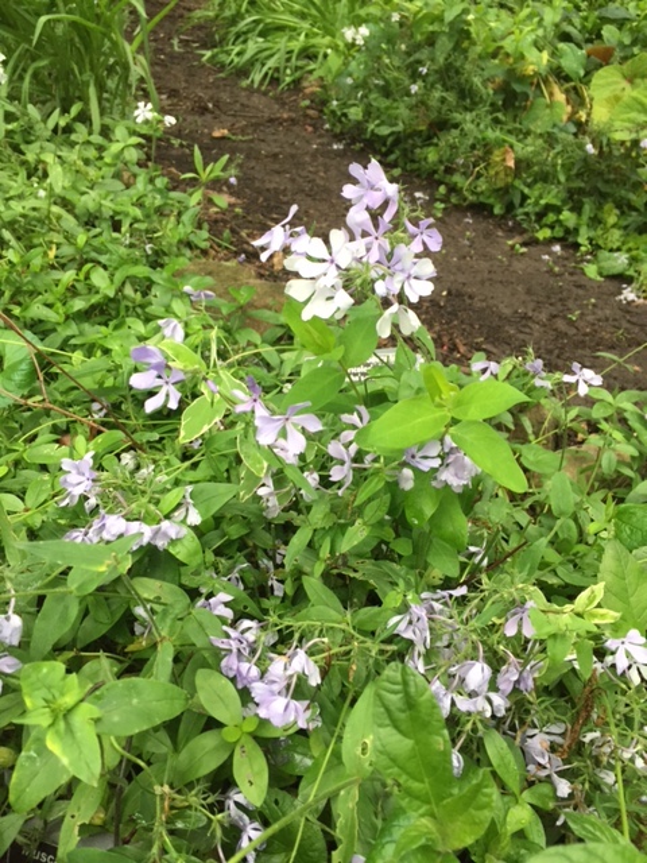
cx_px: 324
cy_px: 432
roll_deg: -7.6
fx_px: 723
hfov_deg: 48.2
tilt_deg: -31.4
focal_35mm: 29
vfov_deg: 61.7
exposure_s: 1/30
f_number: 2.2
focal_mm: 4.15
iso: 50
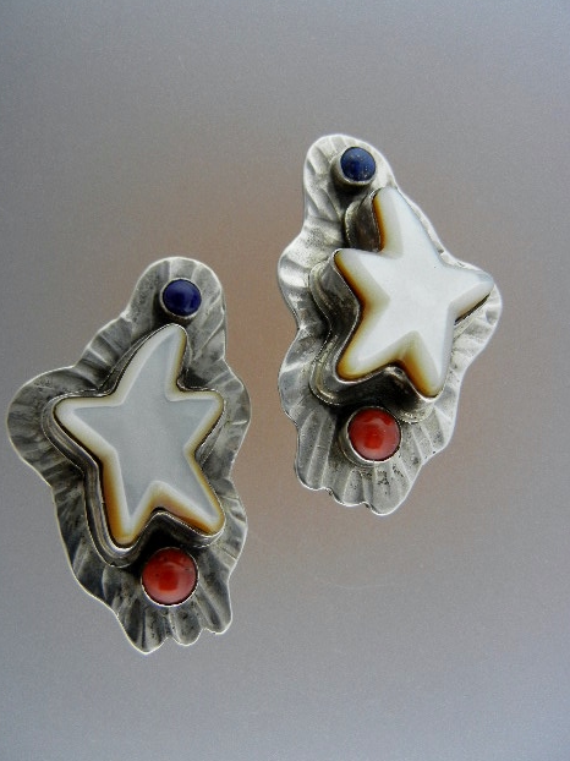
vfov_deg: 52.6
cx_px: 278
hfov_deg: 40.7
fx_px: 769
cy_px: 378
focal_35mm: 35
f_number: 3.6
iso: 400
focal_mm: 6.2
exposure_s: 1/22.5
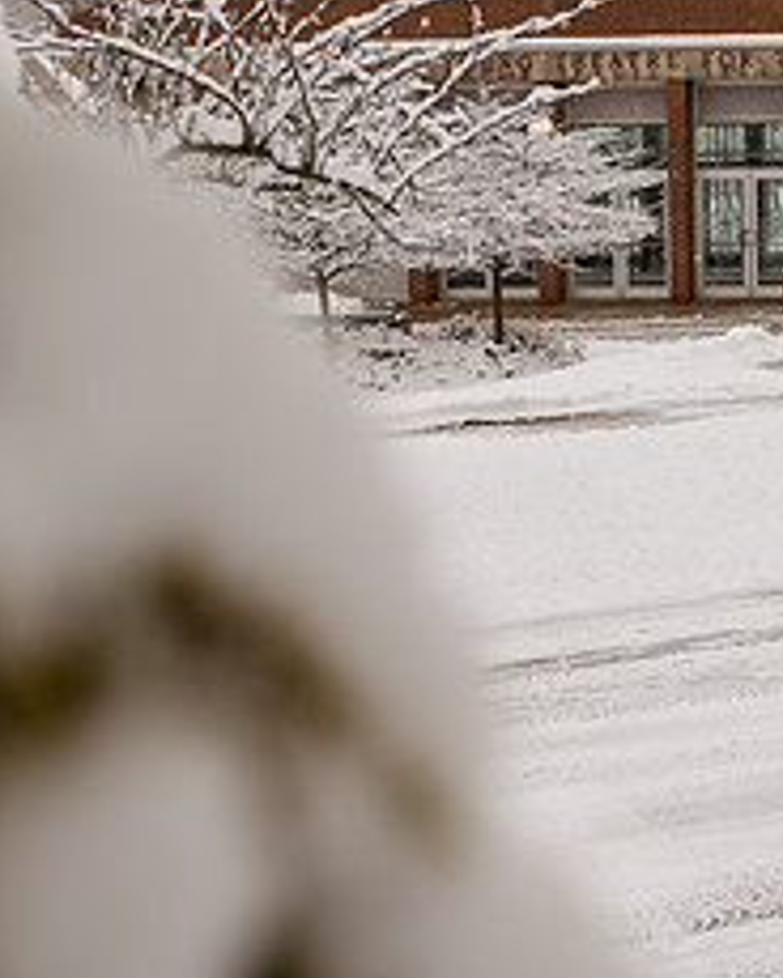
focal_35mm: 83
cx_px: 736
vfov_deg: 22.7
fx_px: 2404
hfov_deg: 18.1
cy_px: 215
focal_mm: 35
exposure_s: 1/500
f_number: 5
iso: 200
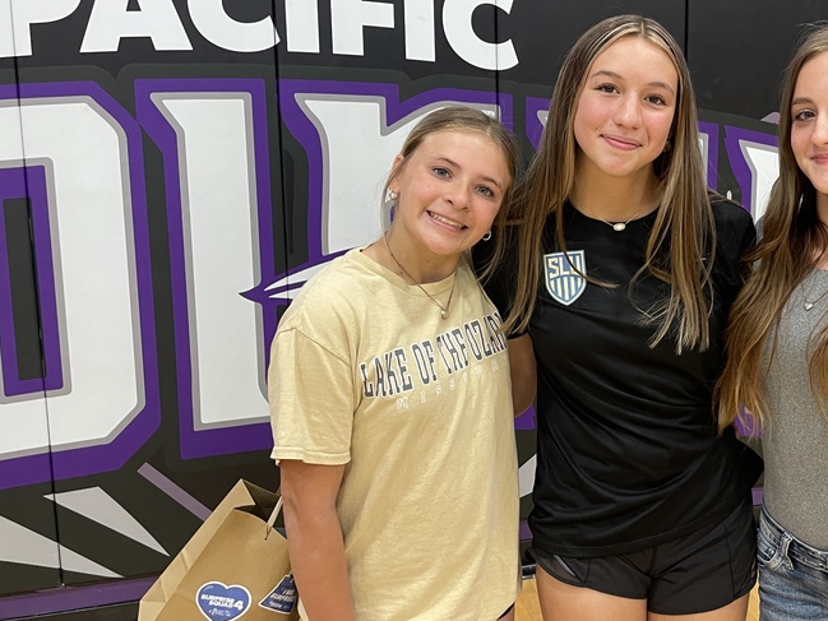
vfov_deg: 35.1
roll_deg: +0.3
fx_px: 981
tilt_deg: -10.3
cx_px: 630
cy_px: 279
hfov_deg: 44.1
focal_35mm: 41
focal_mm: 4.2
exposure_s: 1/73
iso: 125
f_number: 1.6
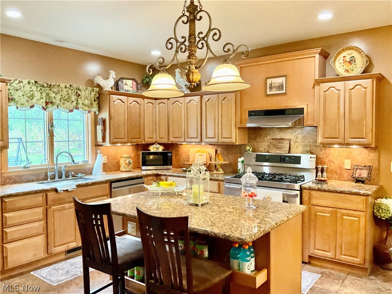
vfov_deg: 48.2
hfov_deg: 61.7
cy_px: 147
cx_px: 196
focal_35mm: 29
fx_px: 328
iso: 250
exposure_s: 1/60
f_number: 1.8
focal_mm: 3
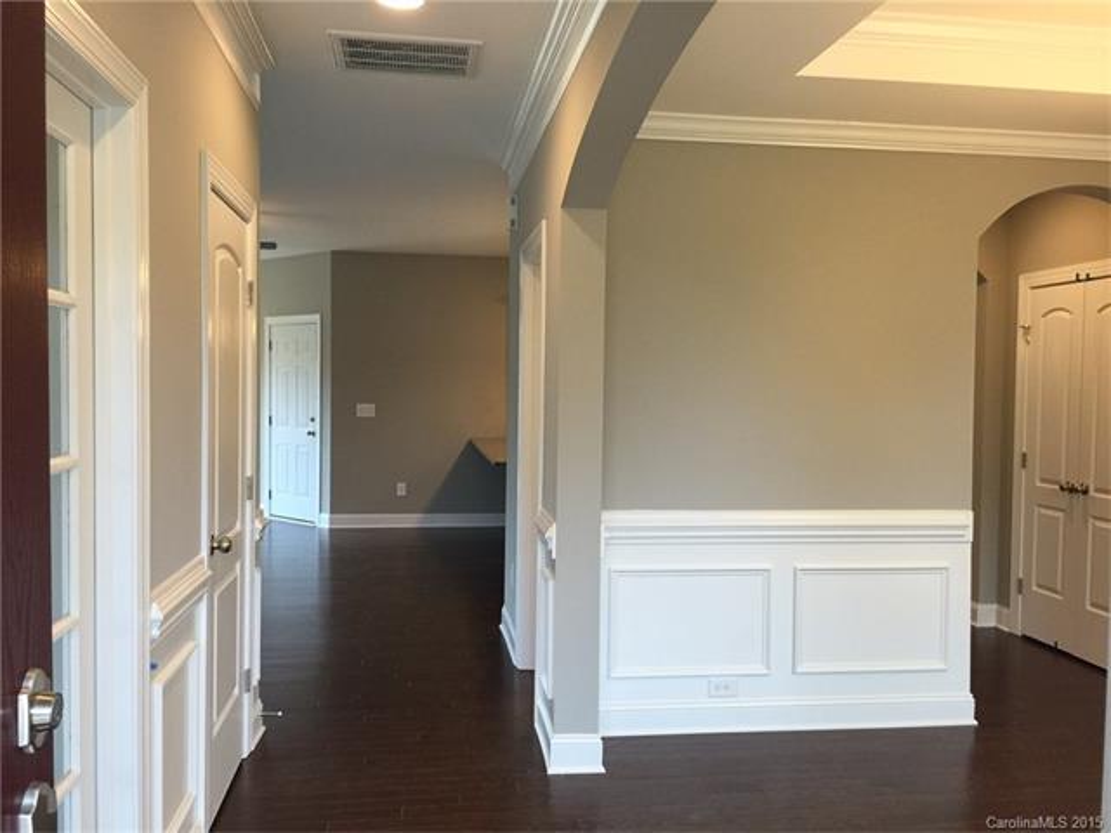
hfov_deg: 61.7
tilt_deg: -0.7
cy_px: 416
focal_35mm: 29
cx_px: 556
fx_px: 931
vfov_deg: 48.2
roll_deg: -1.2
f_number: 2.2
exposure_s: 1/30
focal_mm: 4.15
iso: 50
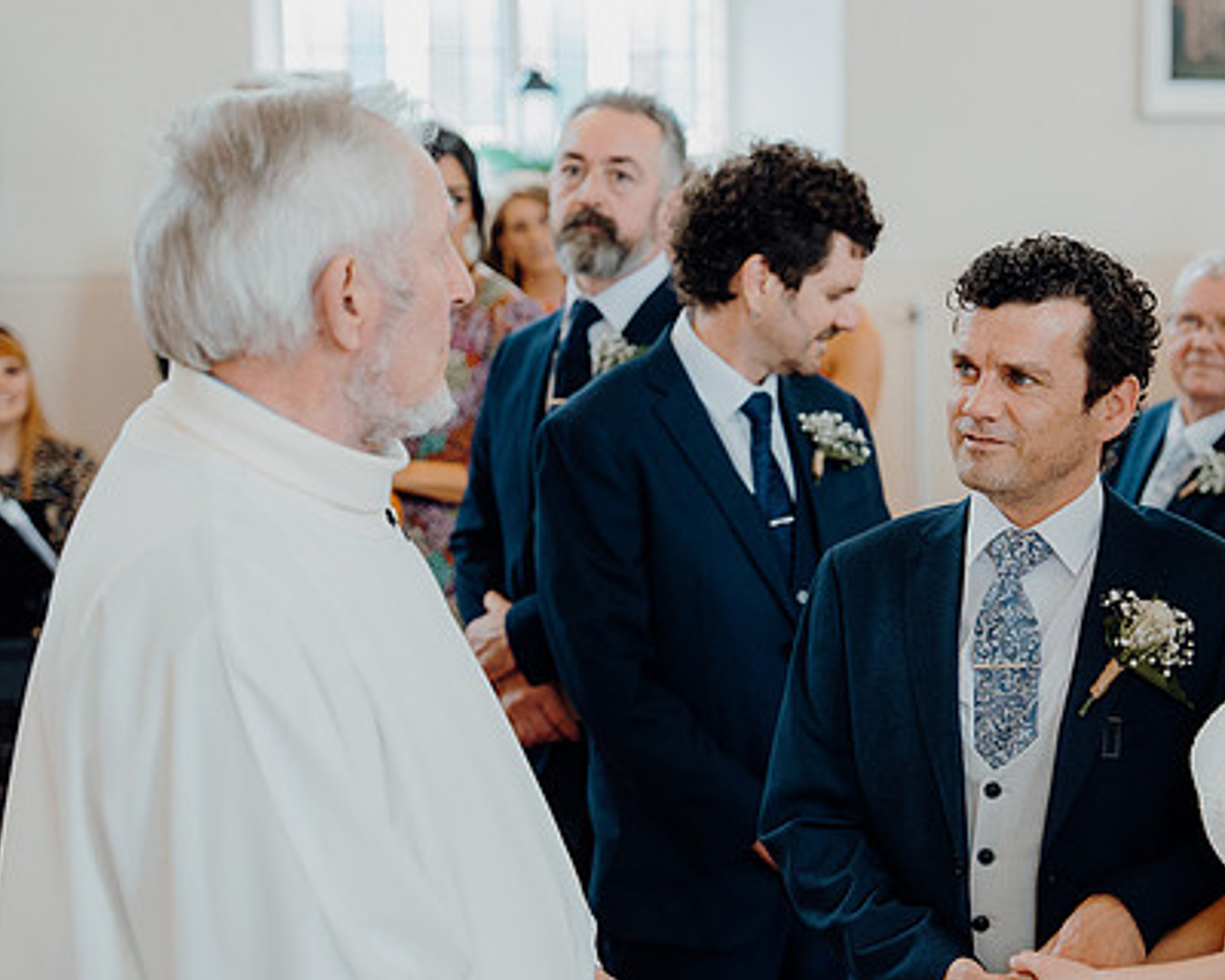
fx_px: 2864
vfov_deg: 19.4
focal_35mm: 79
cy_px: 574
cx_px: 836
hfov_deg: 24.0
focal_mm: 58
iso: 800
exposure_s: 1/200
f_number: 2.8
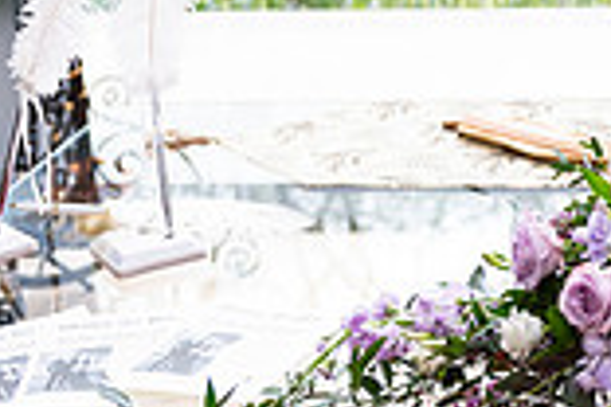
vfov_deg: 11.4
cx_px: 850
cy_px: 2
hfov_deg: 16.1
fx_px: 2020
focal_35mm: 119
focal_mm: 32
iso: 200
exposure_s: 1/160
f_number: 3.5
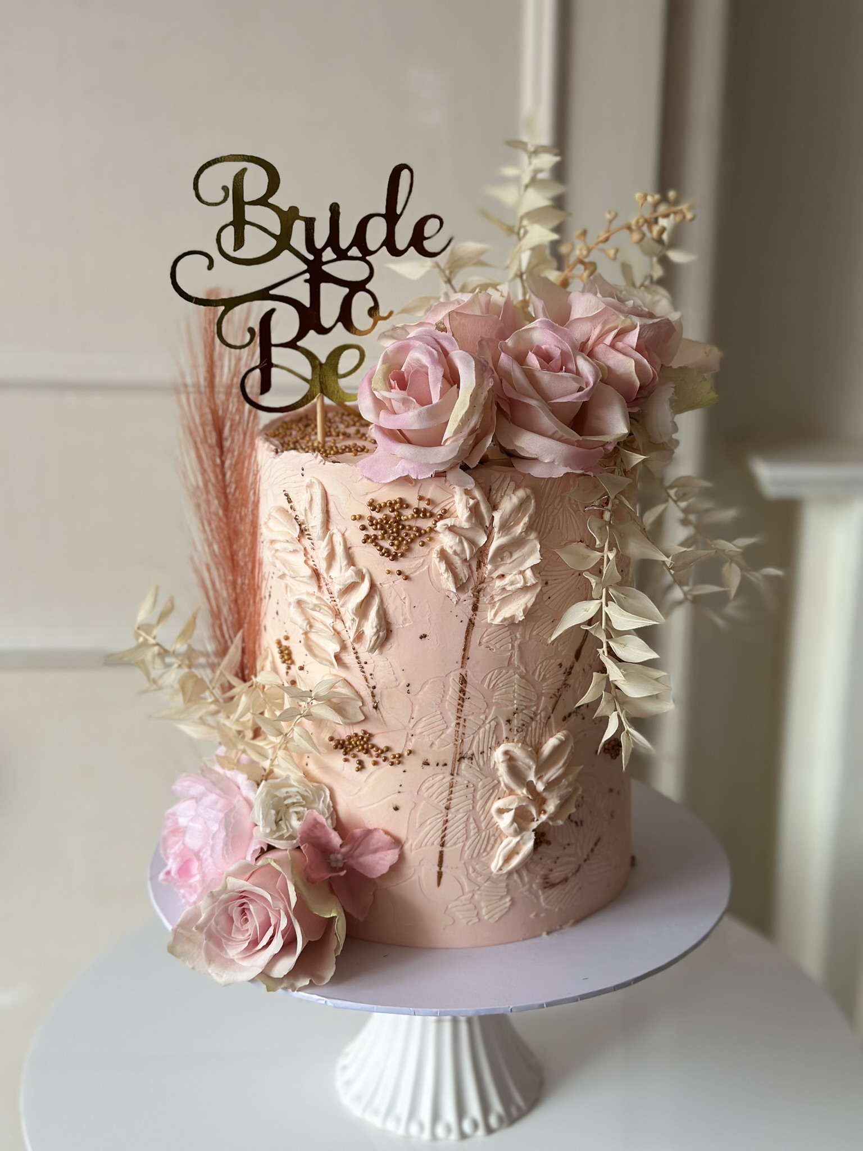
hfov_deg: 30.3
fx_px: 1596
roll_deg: -0.8
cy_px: 576
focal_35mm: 48
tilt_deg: -15.7
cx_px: 432
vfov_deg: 39.7
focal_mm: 6.86
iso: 160
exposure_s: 1/60
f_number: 1.78
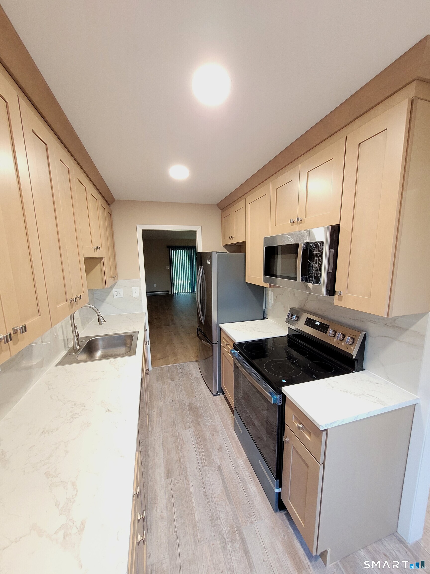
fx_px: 215
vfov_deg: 106.2
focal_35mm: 13
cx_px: 215
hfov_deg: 89.9
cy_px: 287
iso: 400
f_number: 2.2
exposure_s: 1/40
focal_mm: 1.74
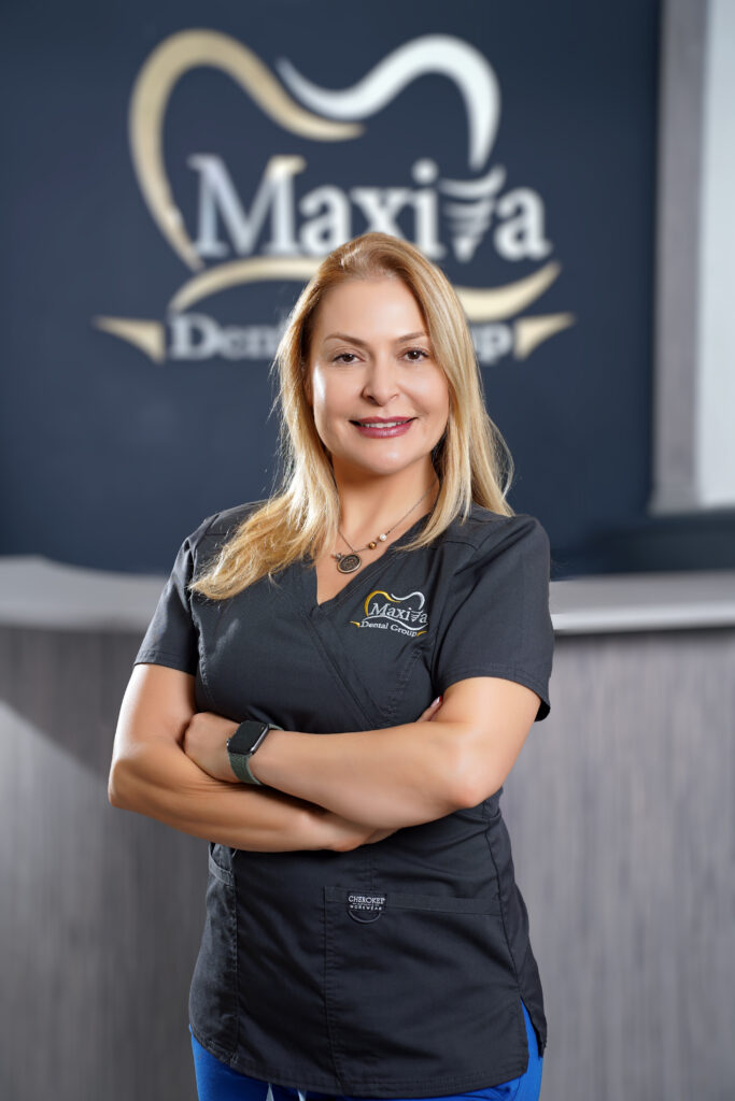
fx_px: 1959
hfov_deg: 21.2
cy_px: 550
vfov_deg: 31.4
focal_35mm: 64
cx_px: 368
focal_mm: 64
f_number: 5
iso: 100
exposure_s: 1/125
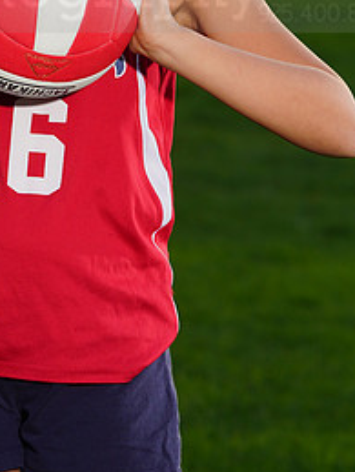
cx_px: 21
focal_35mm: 443
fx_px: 6043
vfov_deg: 4.5
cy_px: -26
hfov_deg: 3.4
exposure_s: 1/250
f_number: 10
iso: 200
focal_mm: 206
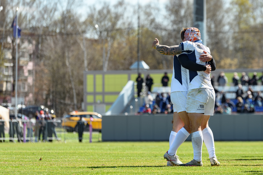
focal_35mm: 275
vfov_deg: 5.0
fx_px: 2010
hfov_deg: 7.5
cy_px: 68
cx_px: 156
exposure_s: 1/1250
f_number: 4.5
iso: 250
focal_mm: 200
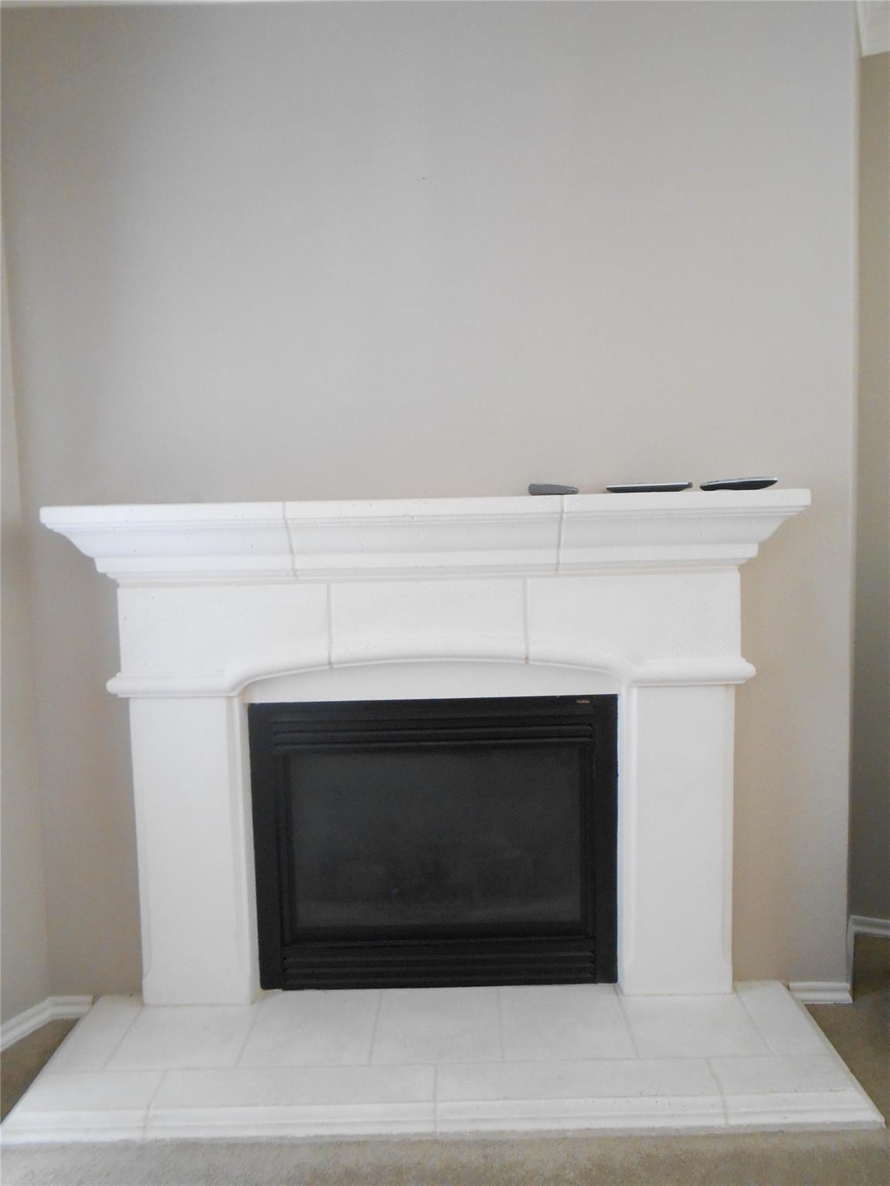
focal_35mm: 26
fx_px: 891
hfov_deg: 53.1
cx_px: 445
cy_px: 593
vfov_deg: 67.3
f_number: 3.5
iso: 400
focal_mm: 4.6
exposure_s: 1/8
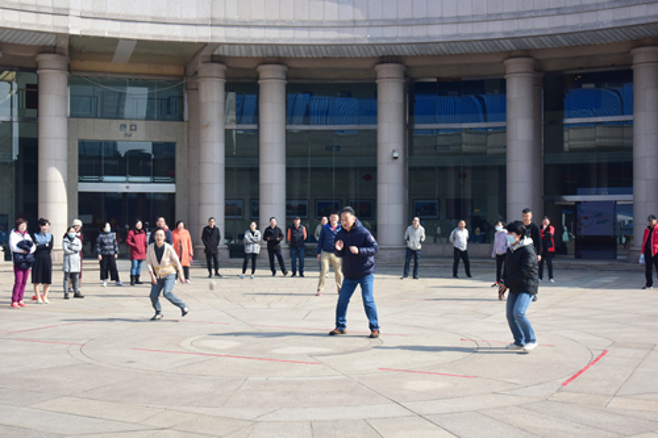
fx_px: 840
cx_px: 329
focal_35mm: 46
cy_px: 219
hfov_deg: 42.8
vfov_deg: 29.2
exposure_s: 1/250
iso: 1000
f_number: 16
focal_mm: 46
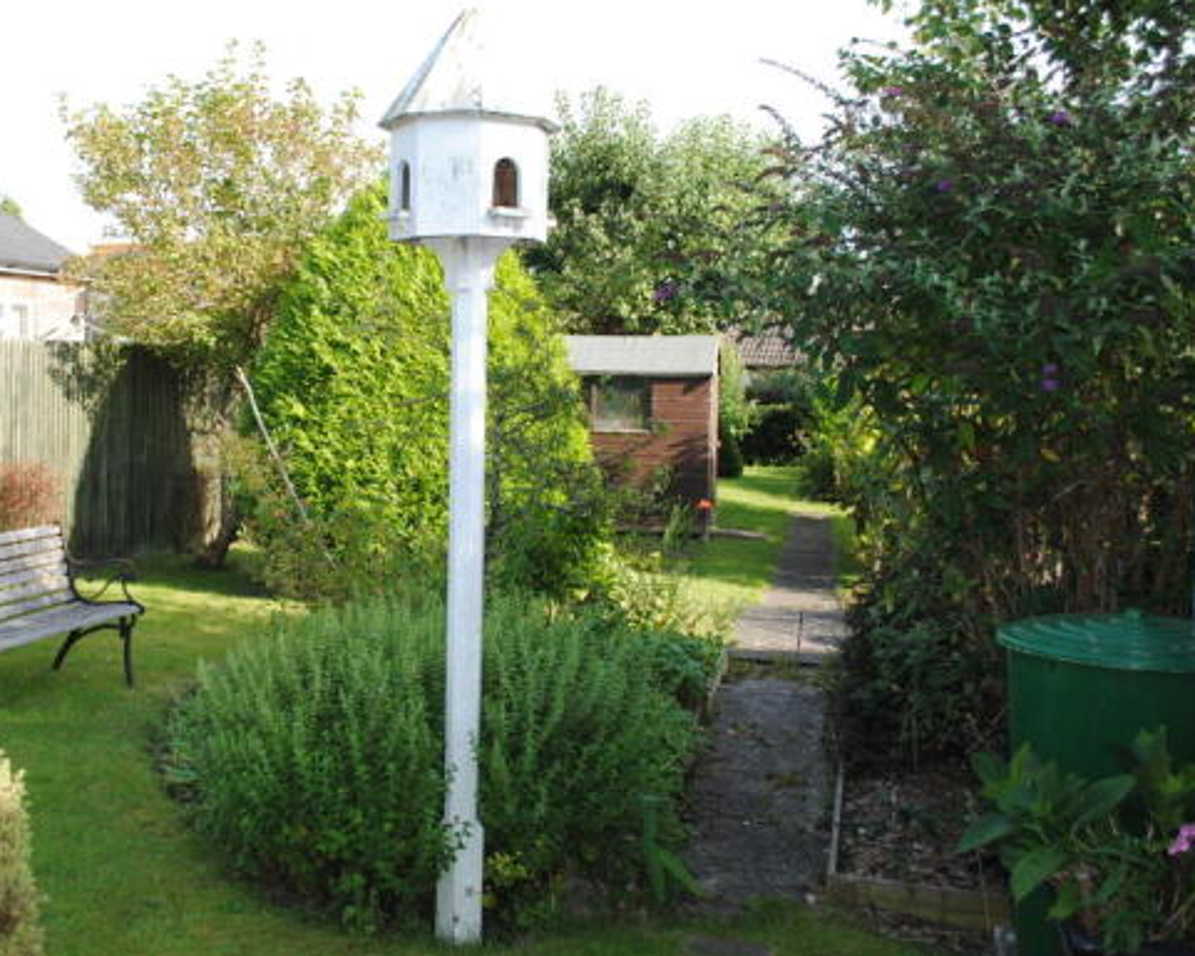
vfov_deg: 35.7
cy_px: 441
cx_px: 399
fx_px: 1486
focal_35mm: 42
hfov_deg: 43.2
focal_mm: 22
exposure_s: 1/200
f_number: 4.5
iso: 100
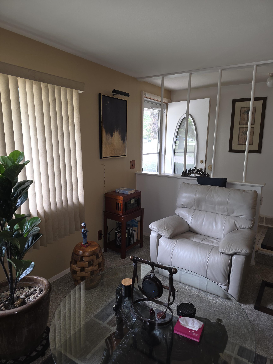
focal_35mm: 23
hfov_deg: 58.9
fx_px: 242
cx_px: 136
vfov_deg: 73.9
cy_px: 182
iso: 125
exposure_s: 1/40
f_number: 1.7
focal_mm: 6.3
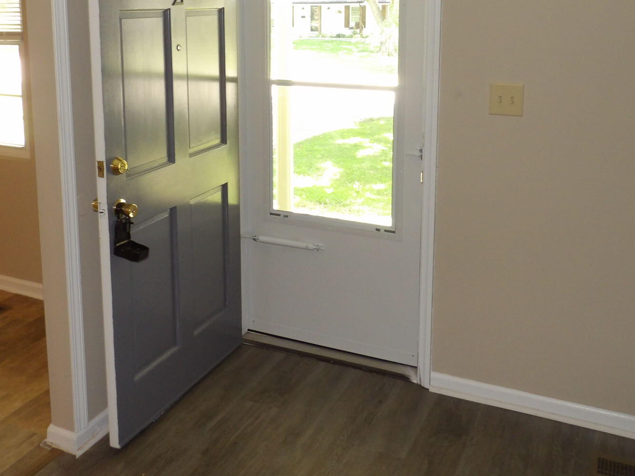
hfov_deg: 50.1
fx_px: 679
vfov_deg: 37.7
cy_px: 121
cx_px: 297
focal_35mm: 37
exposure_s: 1/33
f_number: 3.2
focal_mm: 4.3
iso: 200
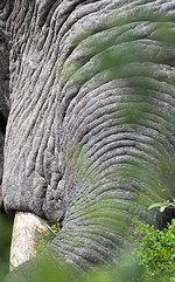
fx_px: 8756
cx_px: 6
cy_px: 77
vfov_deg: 1.8
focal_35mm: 1144
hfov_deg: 1.1
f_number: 9
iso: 1250
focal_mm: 600
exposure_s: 1/2000
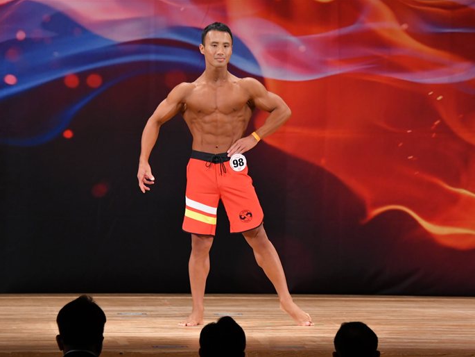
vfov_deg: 5.7
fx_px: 3582
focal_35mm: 261
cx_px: 256
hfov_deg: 7.6
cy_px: 178
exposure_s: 1/400
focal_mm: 160
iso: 2800
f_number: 5.6
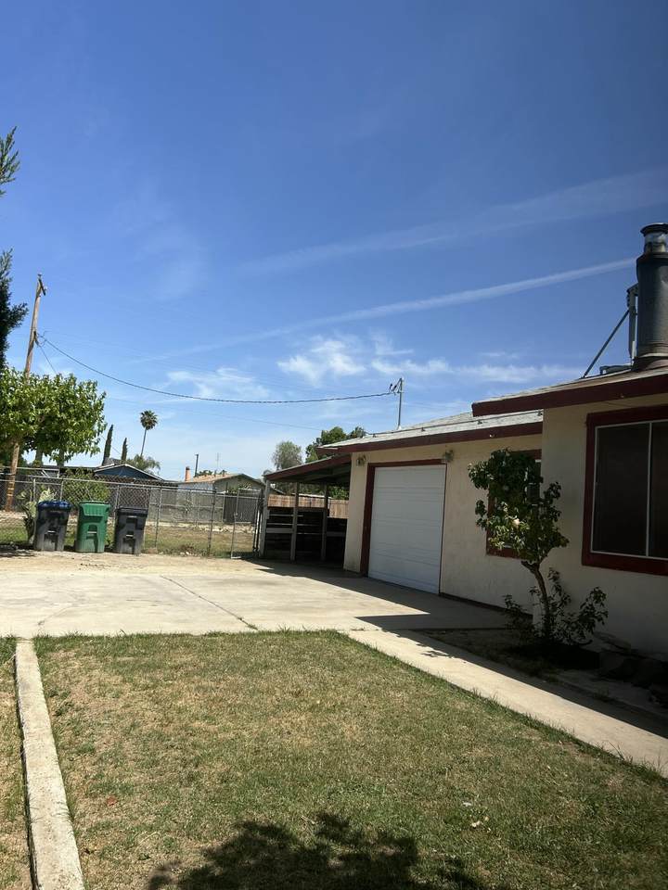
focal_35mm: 26
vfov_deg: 67.3
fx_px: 669
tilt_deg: +5.9
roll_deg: -4.6
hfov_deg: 53.1
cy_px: 445
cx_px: 334
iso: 50
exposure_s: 1/4115
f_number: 1.5
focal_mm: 5.7
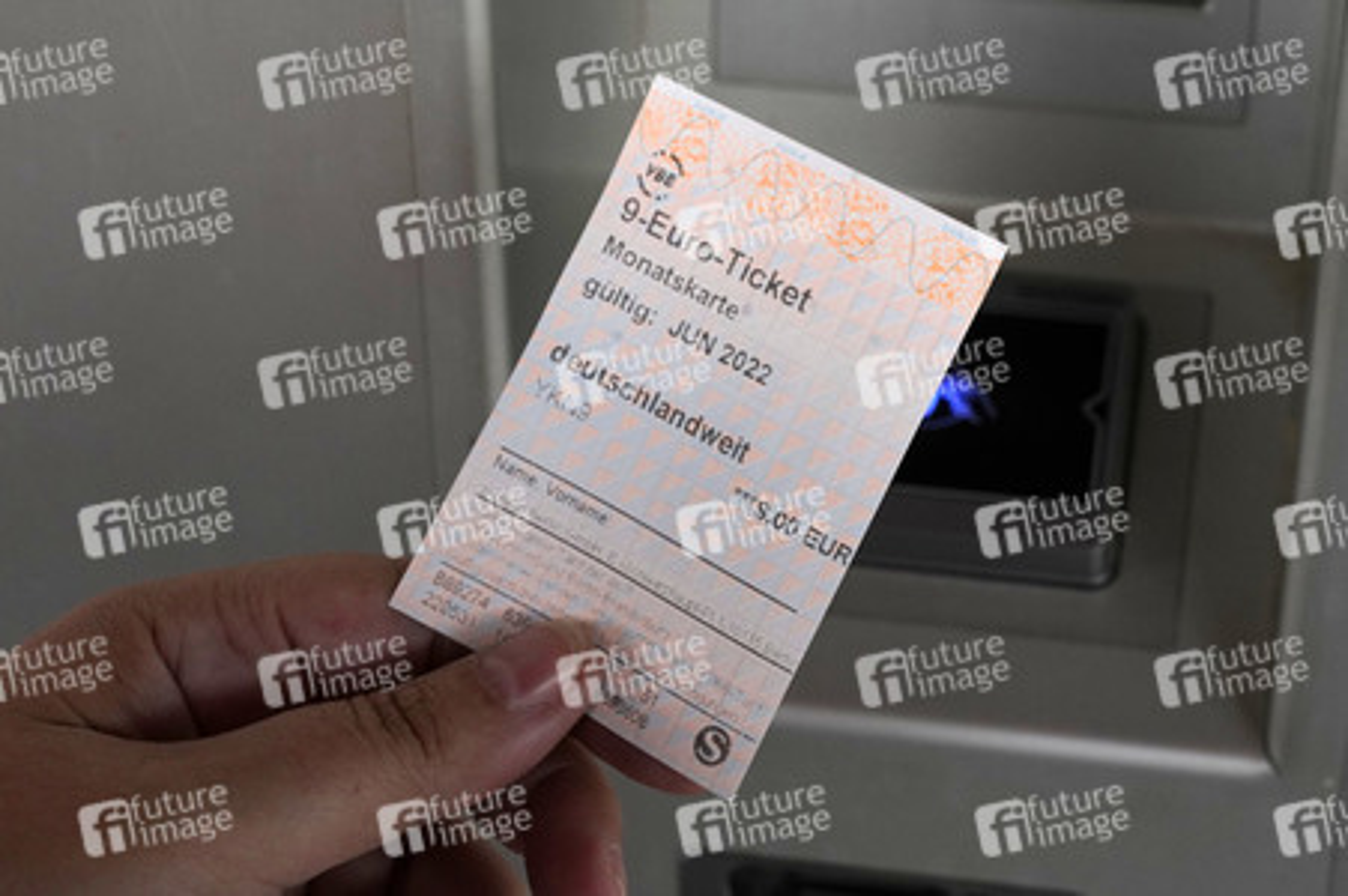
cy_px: 448
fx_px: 1721
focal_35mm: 46
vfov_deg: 29.2
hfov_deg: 42.8
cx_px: 674
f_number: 8
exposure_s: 1/250
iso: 1250
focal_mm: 46
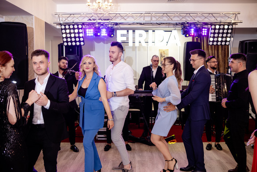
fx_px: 250
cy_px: 86
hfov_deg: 54.4
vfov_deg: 37.9
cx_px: 128
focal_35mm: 35
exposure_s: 1/200
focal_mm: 23
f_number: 2.2
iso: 800
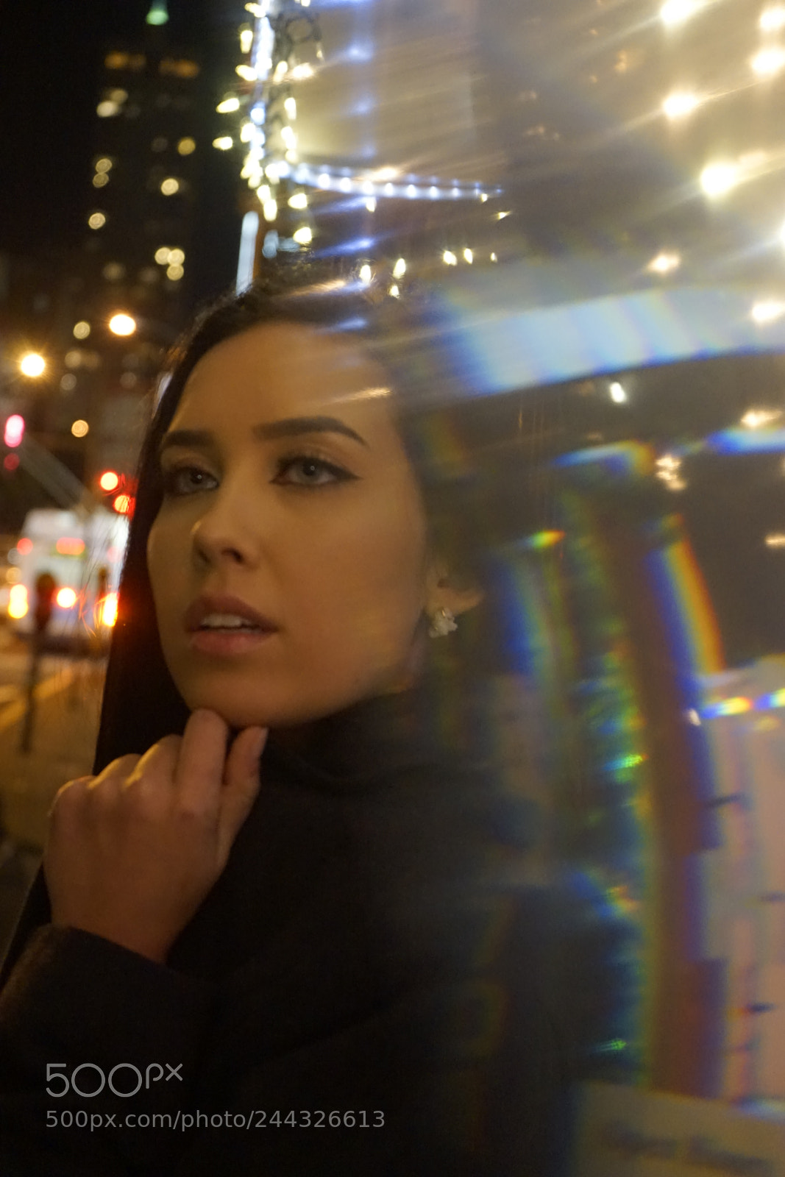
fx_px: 1504
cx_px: 392
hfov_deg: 29.2
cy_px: 588
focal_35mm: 46
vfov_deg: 42.7
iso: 6400
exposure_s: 1/40
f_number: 4.5
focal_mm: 46
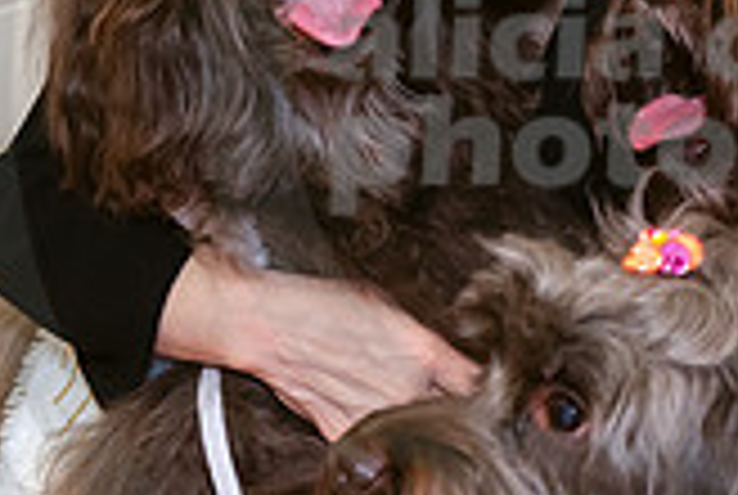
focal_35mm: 159
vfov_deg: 8.6
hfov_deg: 12.8
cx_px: 644
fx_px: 3265
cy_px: 88
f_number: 9
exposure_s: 1/60
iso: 2500
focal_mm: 45
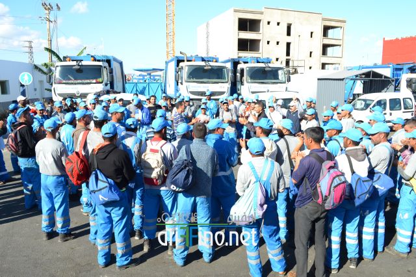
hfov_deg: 67.4
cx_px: 208
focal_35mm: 27
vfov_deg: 47.9
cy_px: 138
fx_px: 312
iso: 100
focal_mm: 18
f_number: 8
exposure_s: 1/250
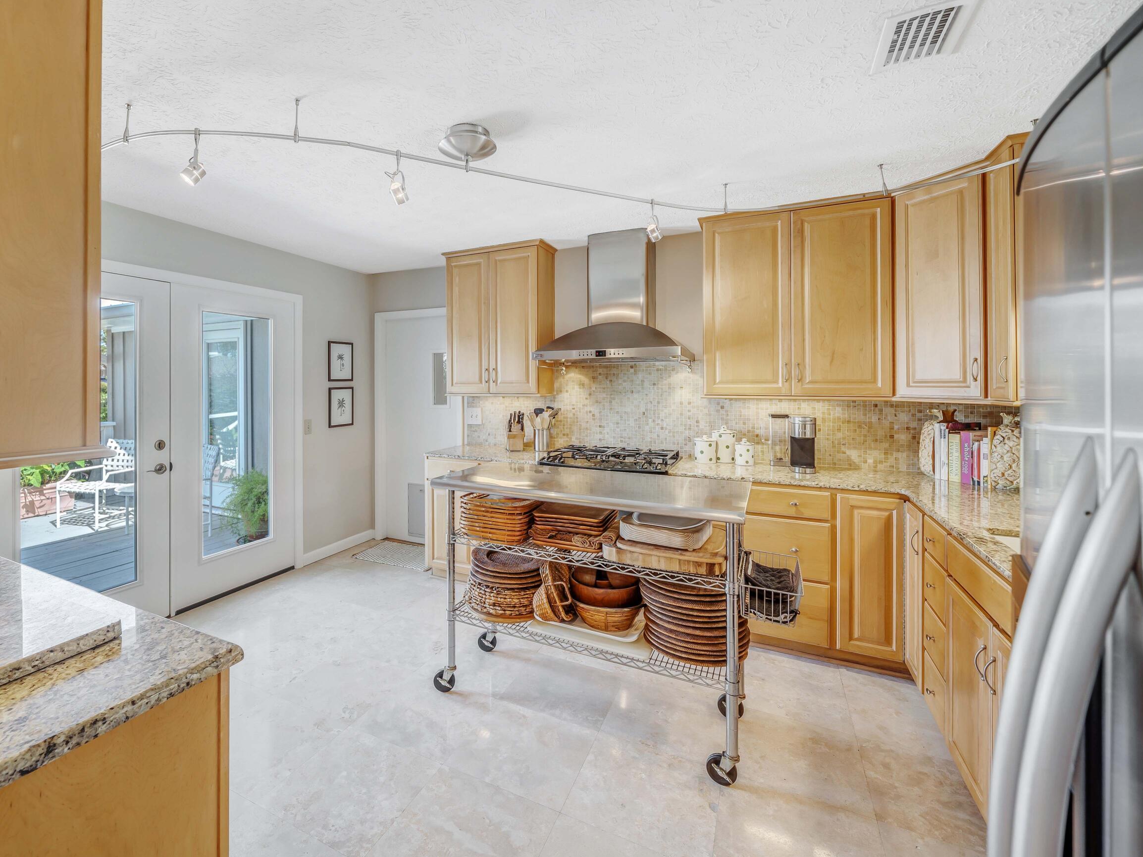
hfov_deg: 97.5
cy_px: 380
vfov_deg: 81.4
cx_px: 489
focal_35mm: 15
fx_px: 495
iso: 100
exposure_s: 1/15
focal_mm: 12
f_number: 5.6
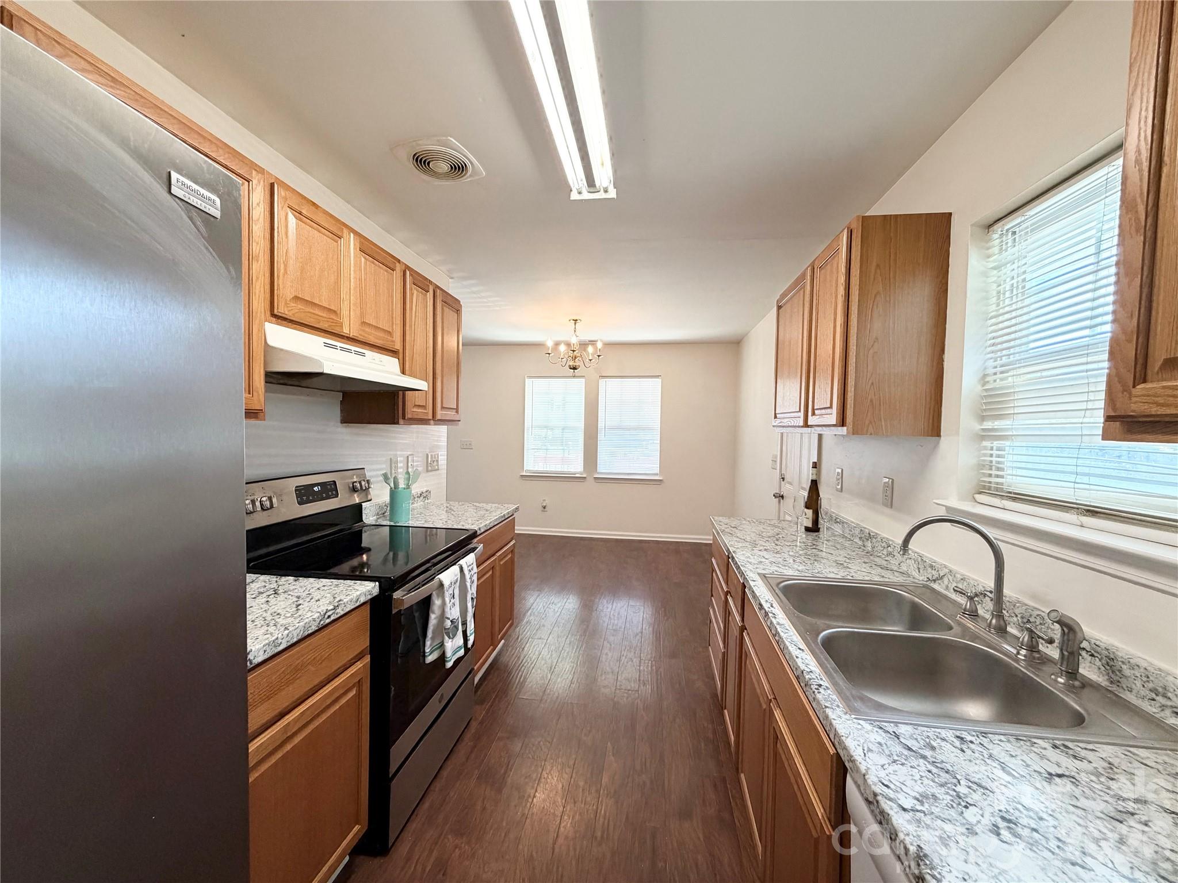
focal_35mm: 14
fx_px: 476
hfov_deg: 102.1
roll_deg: -1.0
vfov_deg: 85.7
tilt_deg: -1.9
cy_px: 442
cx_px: 589
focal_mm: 2.22
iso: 320
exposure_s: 1/120
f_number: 2.2
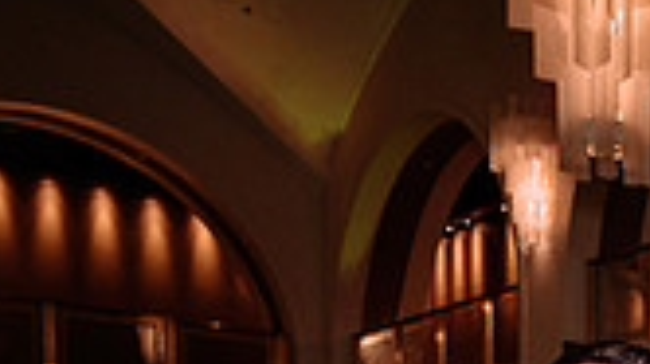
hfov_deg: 17.1
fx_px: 1705
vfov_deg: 11.0
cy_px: 746
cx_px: 1214
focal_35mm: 99
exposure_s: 1/125
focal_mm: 24
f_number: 3.5
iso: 1000
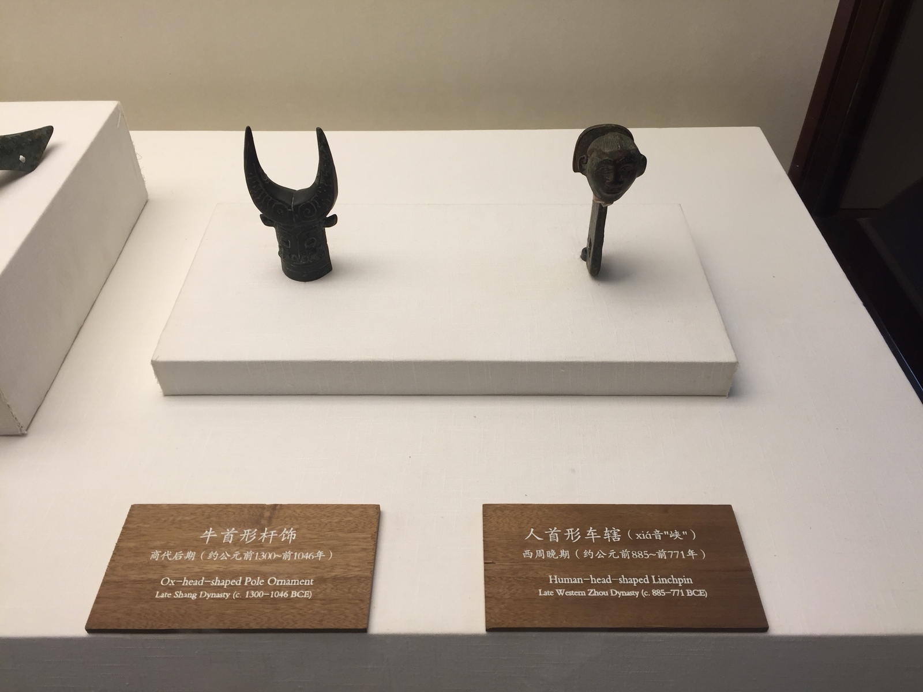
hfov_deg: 61.7
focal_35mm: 29
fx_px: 773
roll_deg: +1.1
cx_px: 462
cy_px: 346
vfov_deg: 48.2
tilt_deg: -41.6
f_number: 2.2
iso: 40
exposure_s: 1/100
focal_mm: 4.15
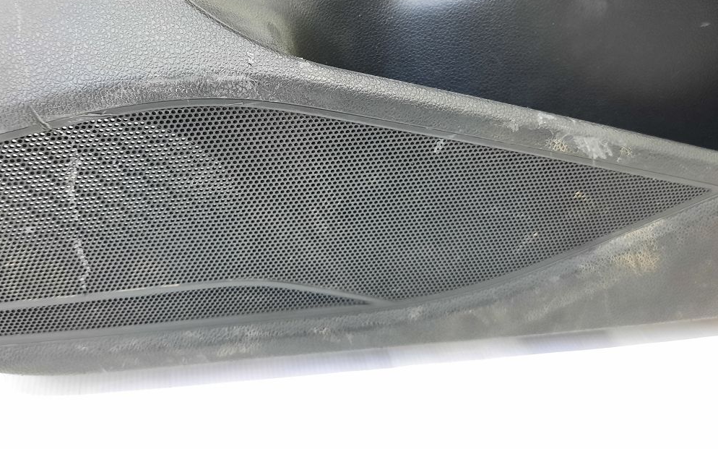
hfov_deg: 59.5
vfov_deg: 38.8
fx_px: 626
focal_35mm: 32
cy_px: 135
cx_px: 313
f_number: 2
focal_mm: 4.6
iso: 320
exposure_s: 1/50
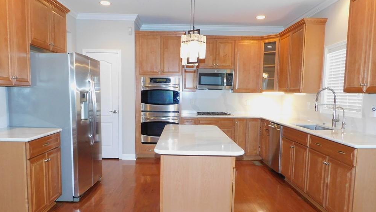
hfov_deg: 69.9
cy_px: 123
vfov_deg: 42.8
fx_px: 269
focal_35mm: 27
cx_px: 186
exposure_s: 1/30
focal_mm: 4.3
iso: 400
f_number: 3.3
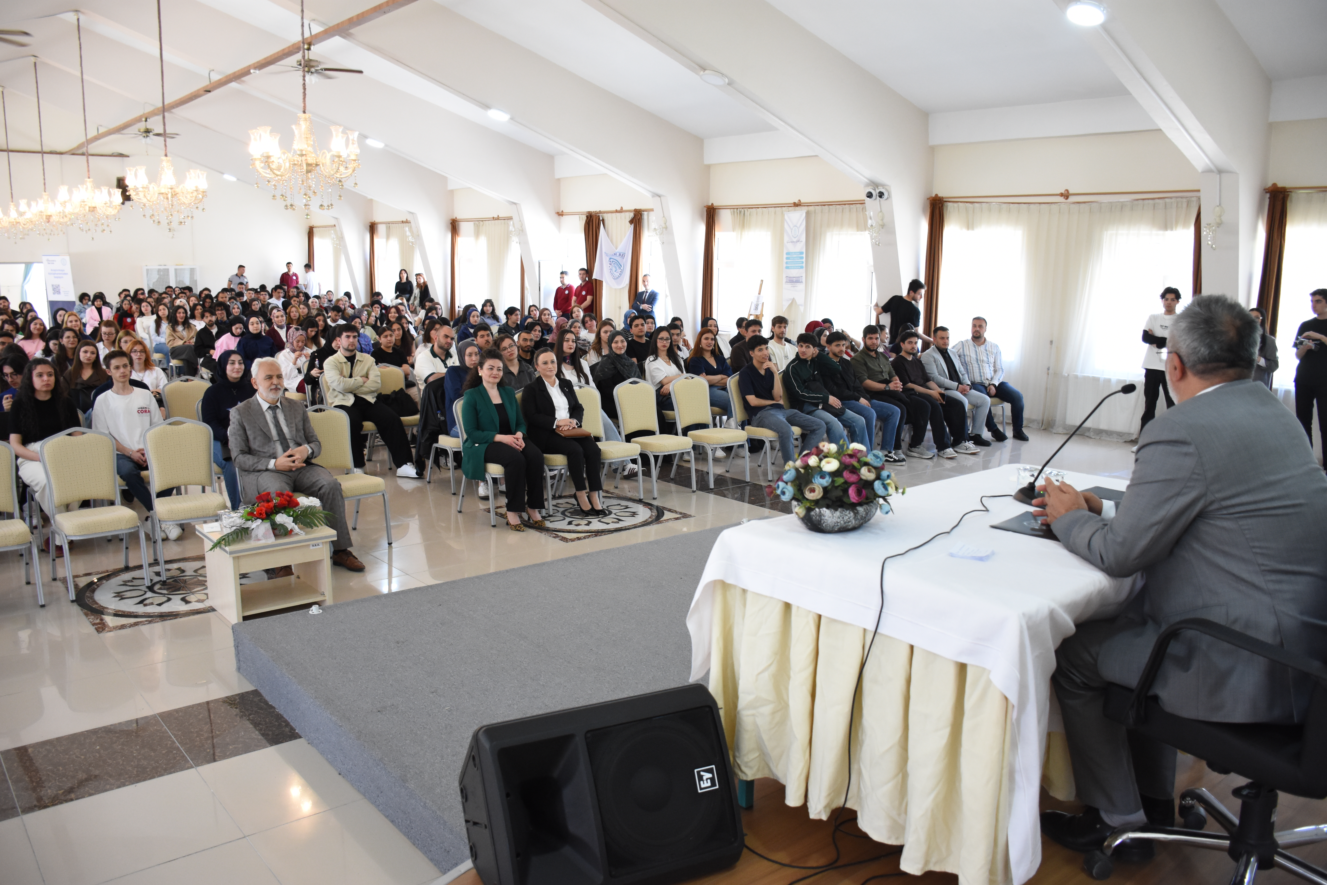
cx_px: 664
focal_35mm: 27
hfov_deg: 67.4
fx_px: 995
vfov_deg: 47.9
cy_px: 442
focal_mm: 18
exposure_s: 1/80
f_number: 3.5
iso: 1250
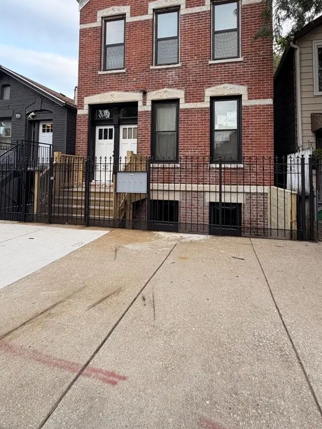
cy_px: 161
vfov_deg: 83.1
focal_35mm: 19
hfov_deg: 68.6
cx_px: 171
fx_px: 236
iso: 80
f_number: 2.2
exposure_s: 1/121
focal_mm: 2.22
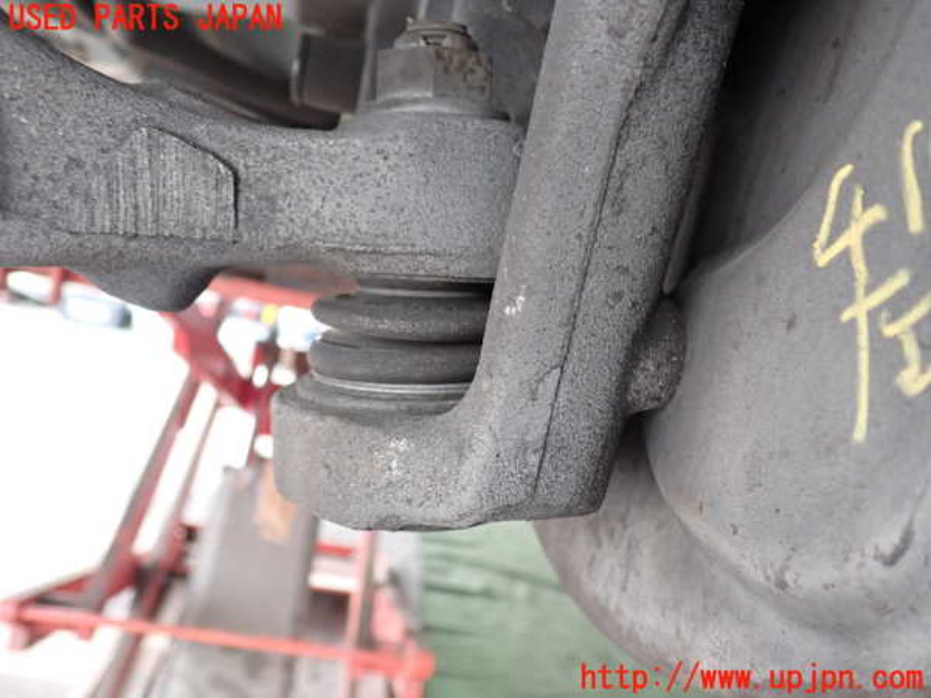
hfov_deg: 60.0
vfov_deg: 46.8
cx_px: 466
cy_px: 349
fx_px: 807
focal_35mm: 30
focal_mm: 5.4
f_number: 2.3
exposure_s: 1/30
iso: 250
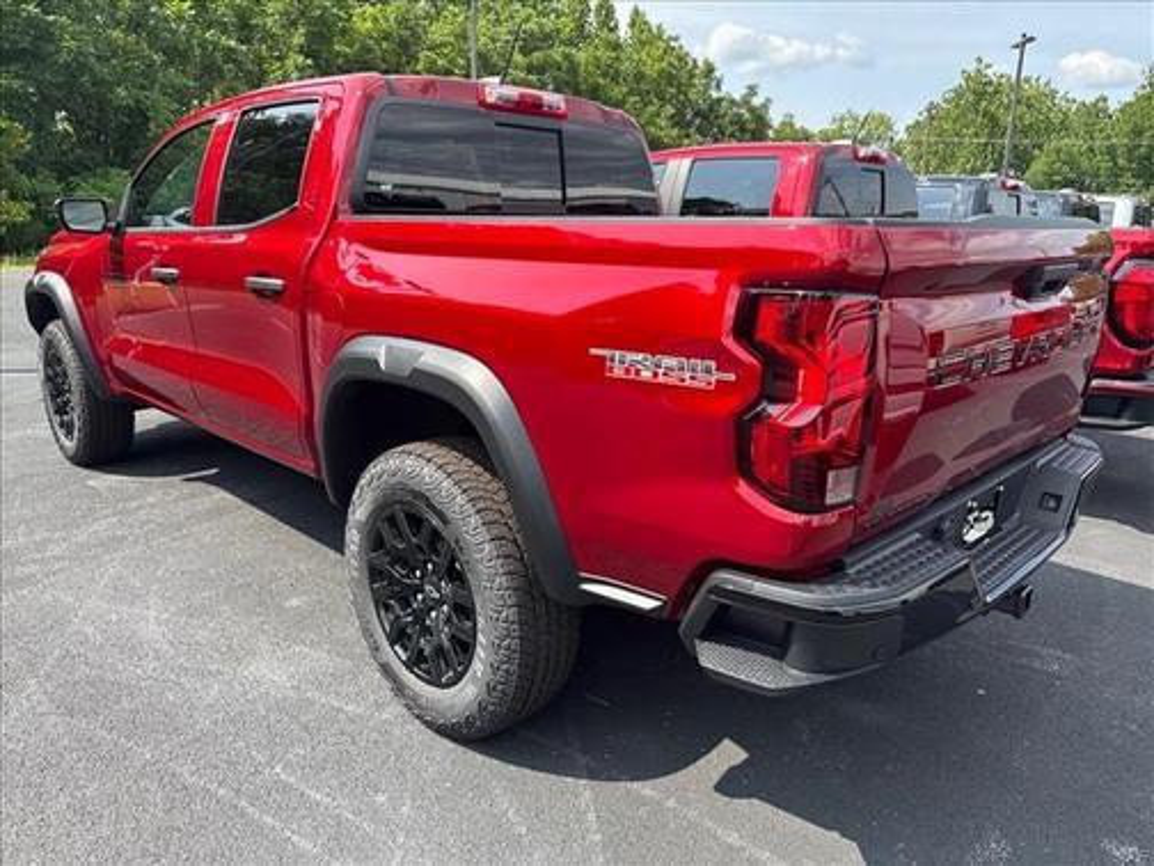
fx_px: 800
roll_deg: -2.7
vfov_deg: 56.8
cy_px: 433
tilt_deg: -14.4
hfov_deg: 71.6
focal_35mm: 24
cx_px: 577
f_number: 1.78
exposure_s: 1/1192
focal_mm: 6.76
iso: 80
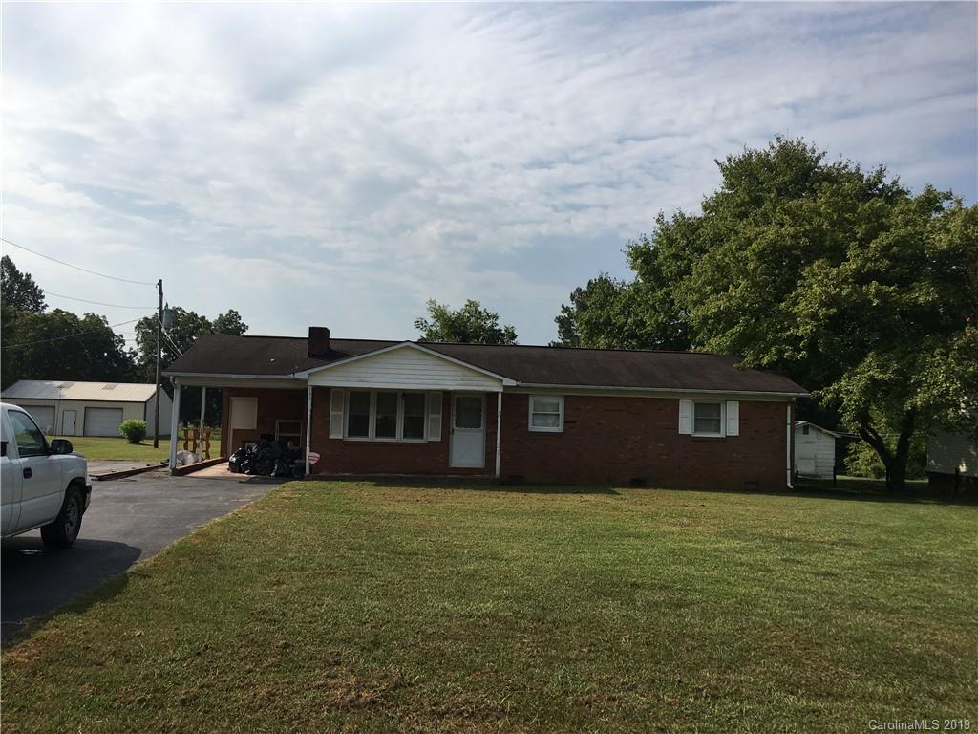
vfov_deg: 48.2
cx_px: 489
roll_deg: +0.8
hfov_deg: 61.7
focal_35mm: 29
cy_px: 367
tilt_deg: +3.0
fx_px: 819
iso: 25
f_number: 2.2
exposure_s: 1/2481
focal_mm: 4.15
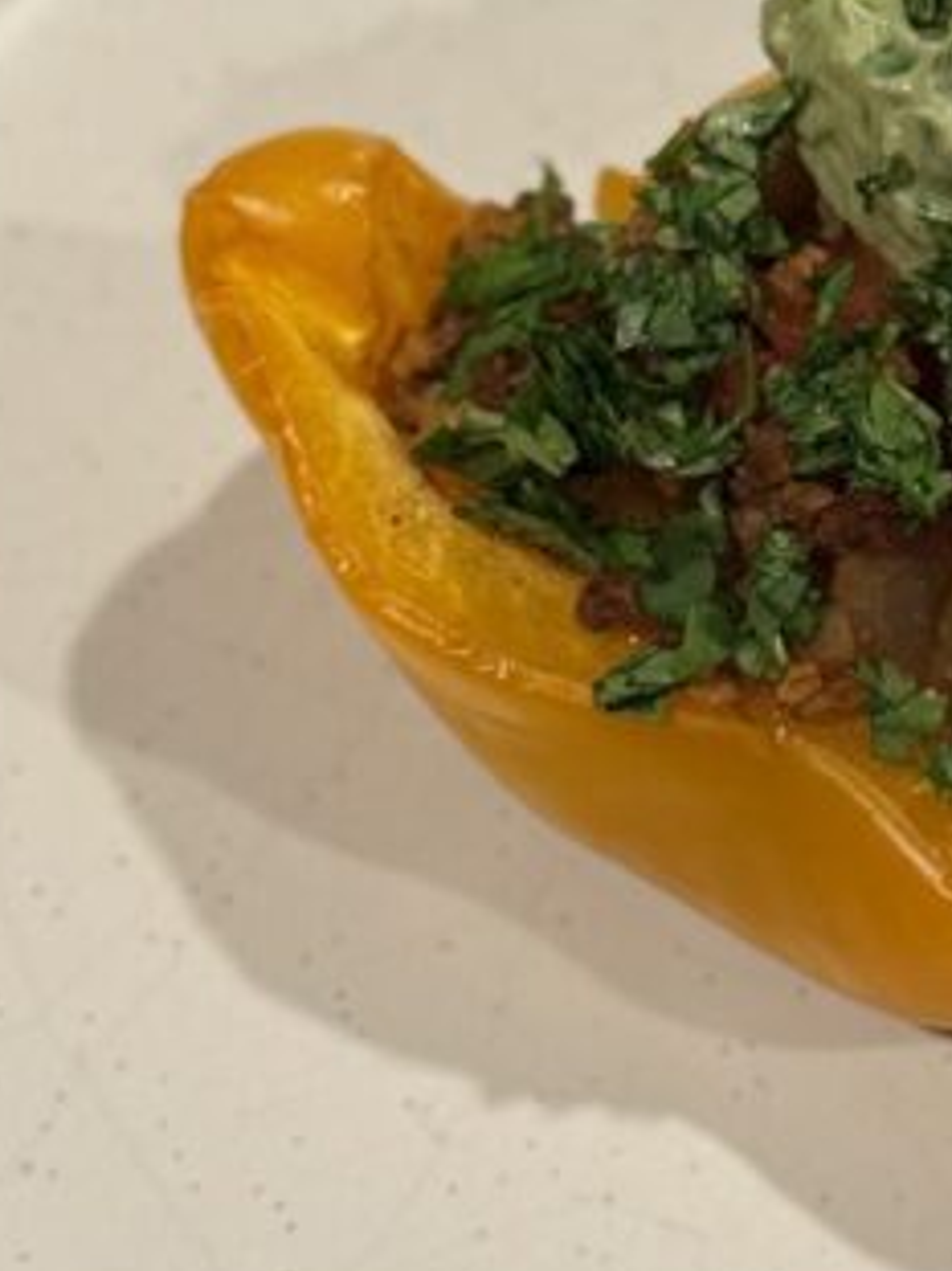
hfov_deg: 9.3
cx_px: 985
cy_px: 417
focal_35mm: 158
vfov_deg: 12.5
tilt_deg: -61.1
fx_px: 5798
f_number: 1.78
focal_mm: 6.76
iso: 250
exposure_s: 1/60
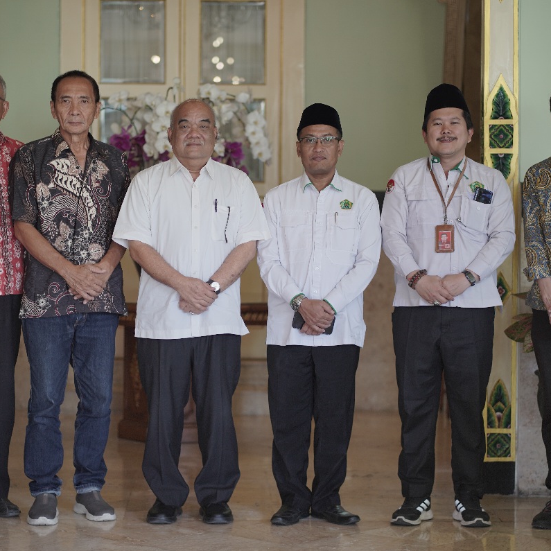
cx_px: 225
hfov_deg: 16.0
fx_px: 1963
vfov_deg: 16.0
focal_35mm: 109
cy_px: 277
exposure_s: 1/100
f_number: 1.8
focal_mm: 85
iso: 200
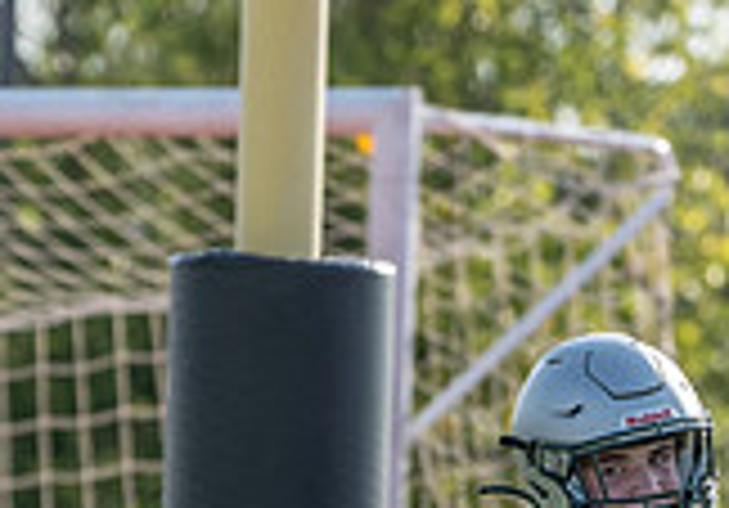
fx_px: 21075
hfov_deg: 2.0
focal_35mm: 1026
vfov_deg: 1.4
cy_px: 898
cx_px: 236
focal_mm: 262
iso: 250
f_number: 5.6
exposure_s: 1/1250
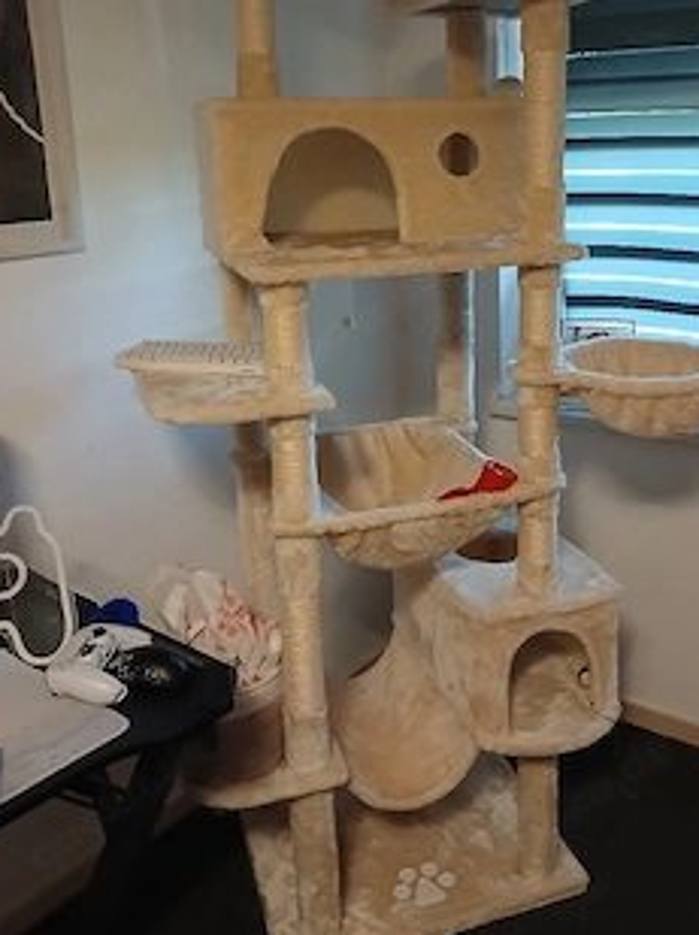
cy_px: 363
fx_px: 944
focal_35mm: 35
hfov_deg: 40.5
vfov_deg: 52.2
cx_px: 415
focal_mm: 3.98
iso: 500
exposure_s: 1/20
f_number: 1.8
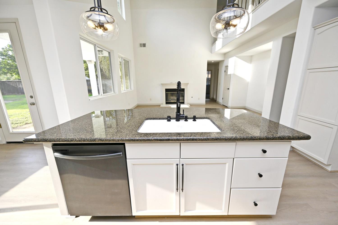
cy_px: 112
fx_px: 131
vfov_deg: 81.1
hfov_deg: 104.3
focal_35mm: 14
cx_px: 169
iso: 100
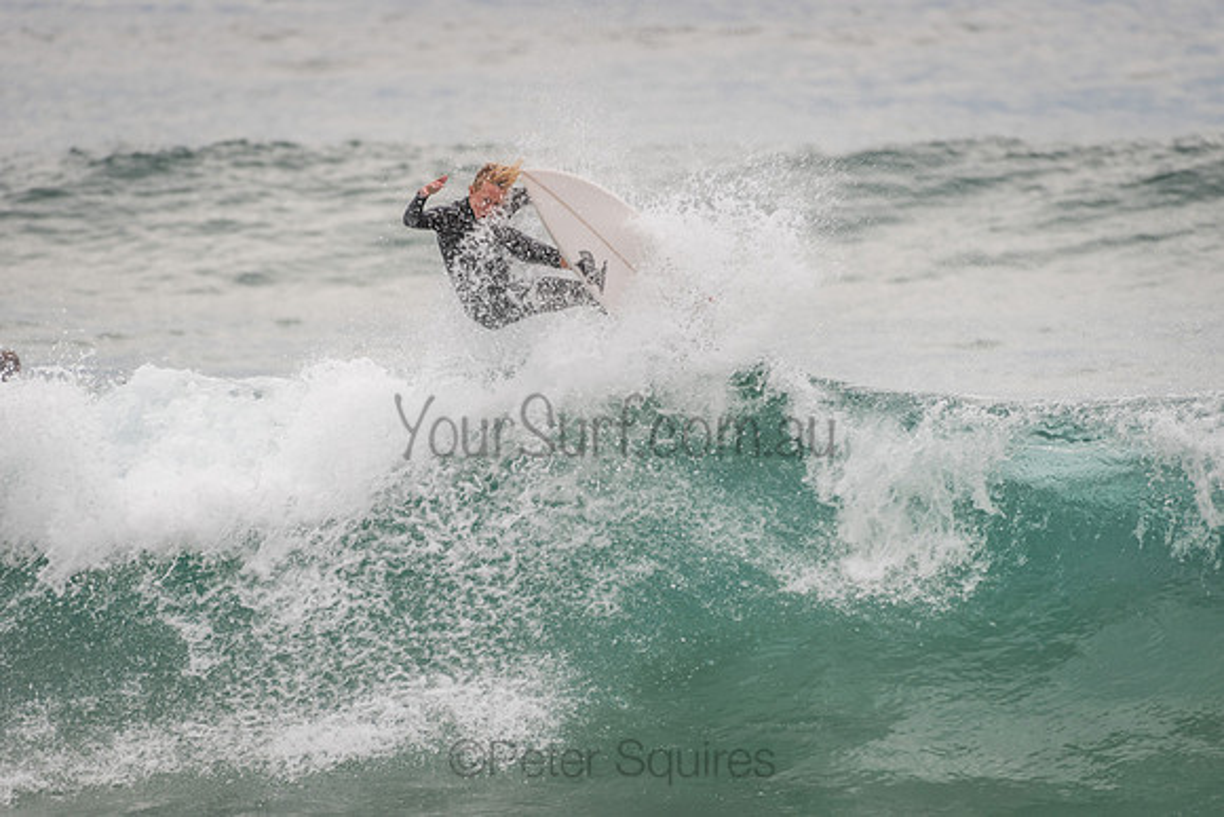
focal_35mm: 500
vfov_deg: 2.8
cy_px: 408
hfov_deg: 4.1
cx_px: 612
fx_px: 17003
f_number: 5.6
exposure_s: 1/320
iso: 250
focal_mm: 500
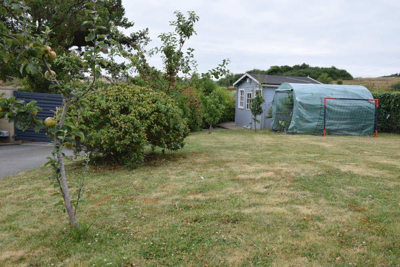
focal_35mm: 36
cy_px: 134
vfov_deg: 36.9
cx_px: 200
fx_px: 400
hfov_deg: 53.1
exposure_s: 1/200
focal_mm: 24
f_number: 7.1
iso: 400
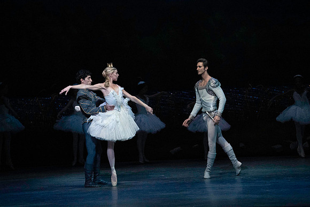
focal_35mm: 200
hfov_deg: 10.3
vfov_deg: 6.9
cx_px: 155
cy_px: 104
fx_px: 1723
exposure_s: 1/400
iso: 25600
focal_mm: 200
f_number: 5
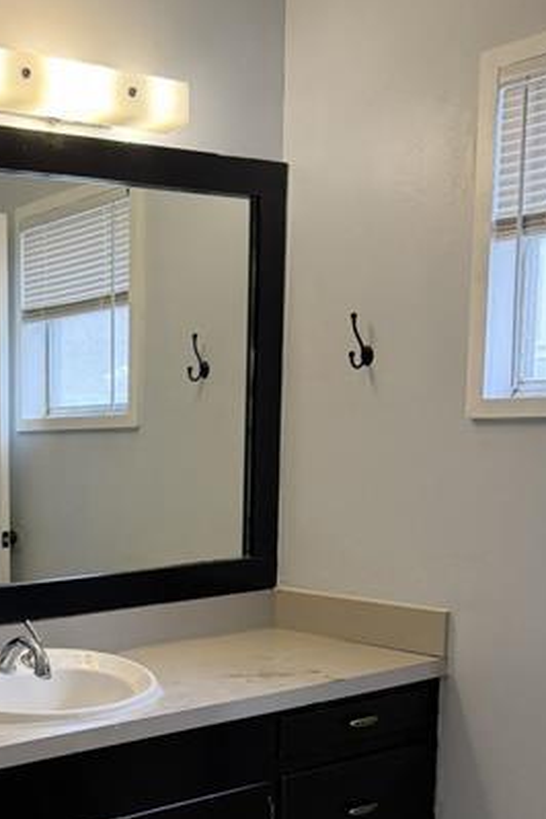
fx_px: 1092
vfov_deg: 40.3
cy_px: 583
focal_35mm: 48
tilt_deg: -7.5
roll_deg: +3.0
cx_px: -33
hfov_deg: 26.2
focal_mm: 6.76
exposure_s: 1/120
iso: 125
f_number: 1.78
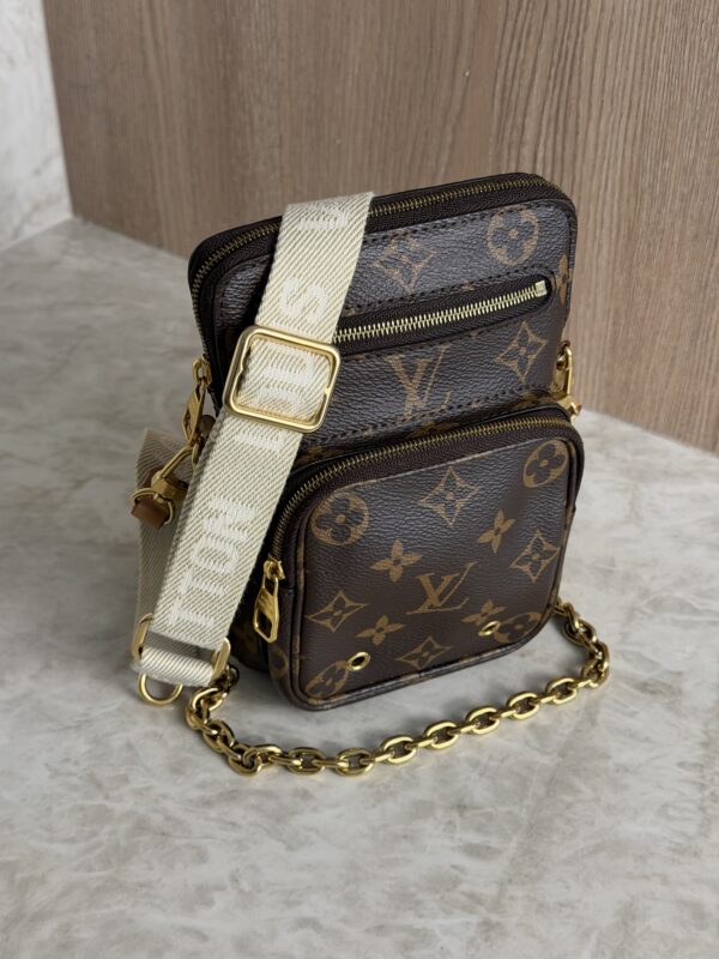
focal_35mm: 48
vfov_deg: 39.7
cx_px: 360
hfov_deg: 30.3
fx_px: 1329
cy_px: 480
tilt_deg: -37.0
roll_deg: -1.2
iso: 125
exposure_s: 1/120
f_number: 1.78
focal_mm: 6.76
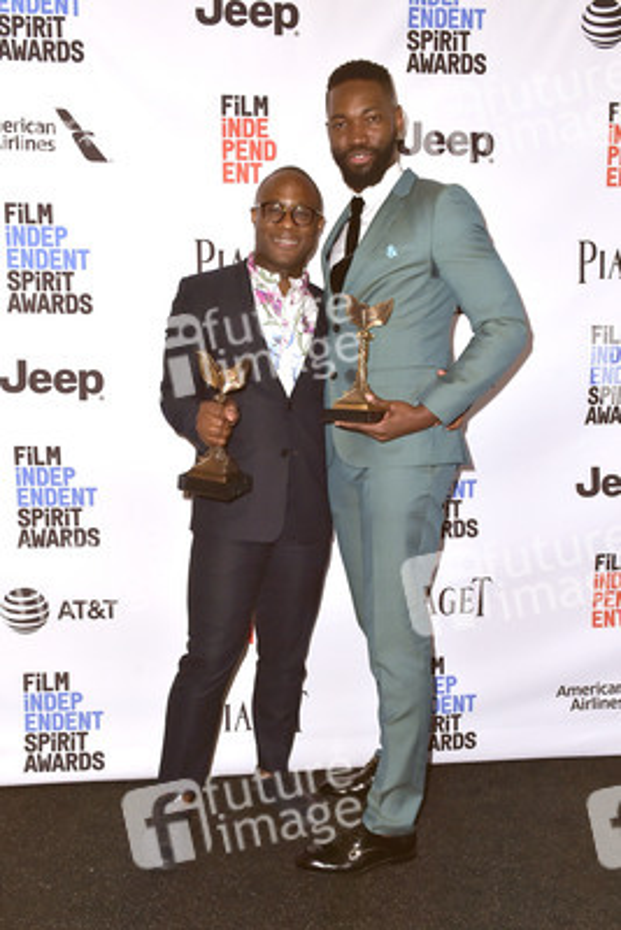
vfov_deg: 65.5
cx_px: 310
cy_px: 465
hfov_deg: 46.4
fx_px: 724
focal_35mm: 28
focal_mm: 28
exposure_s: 1/320
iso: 500
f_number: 6.3
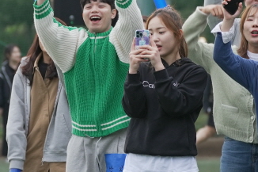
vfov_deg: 2.5
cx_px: 149
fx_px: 3982
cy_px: -4
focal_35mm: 556
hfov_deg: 3.7
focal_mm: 181
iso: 640
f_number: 5.6
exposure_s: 1/200
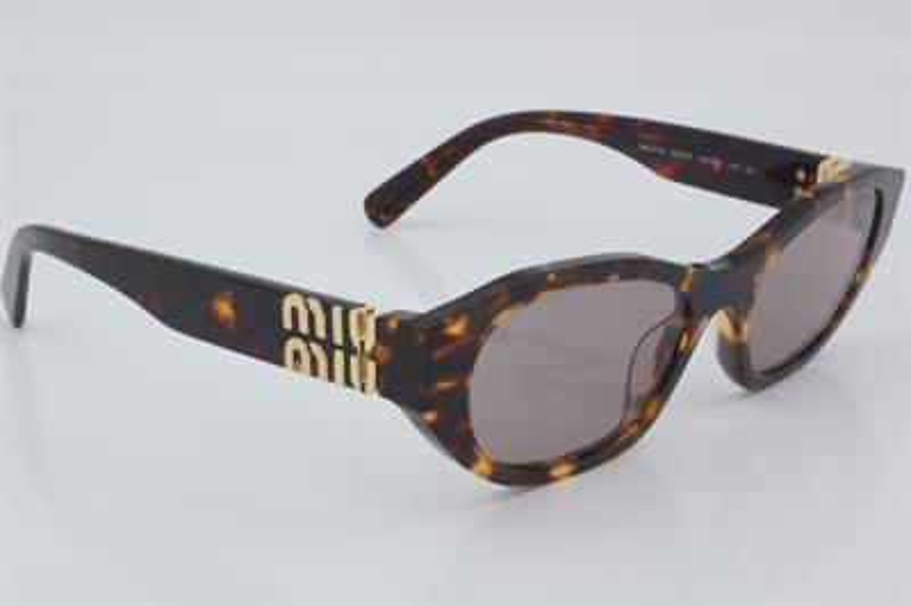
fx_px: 1896
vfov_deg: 18.2
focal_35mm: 75
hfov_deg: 27.0
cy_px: 303
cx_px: 456
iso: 100
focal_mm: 50
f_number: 32
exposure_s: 1/3
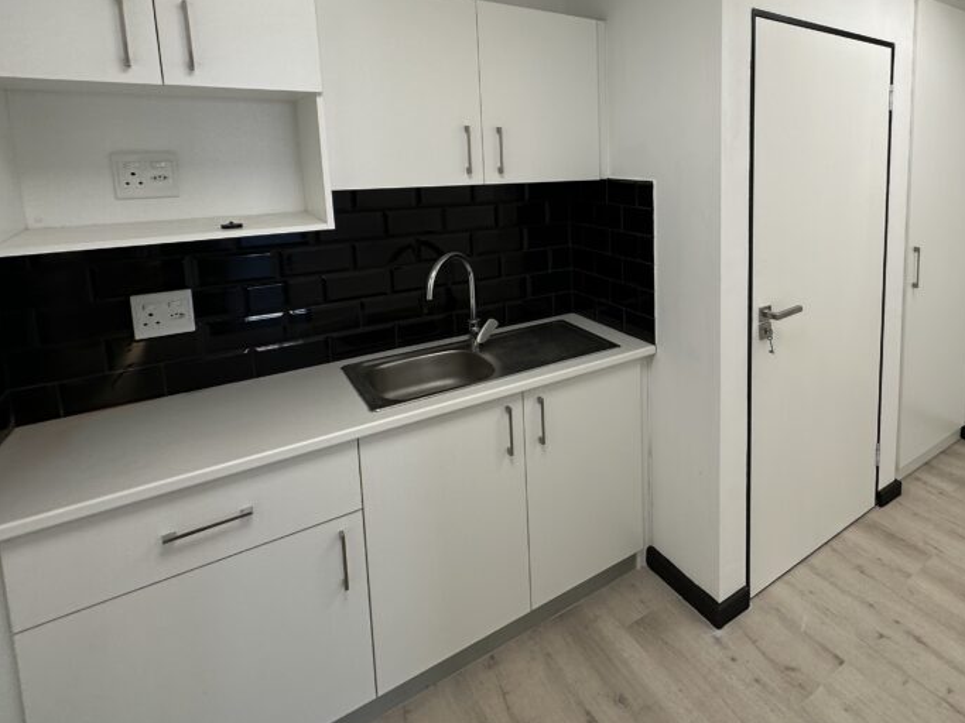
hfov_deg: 73.5
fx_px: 585
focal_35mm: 21
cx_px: 722
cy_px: 217
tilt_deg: -7.8
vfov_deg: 61.2
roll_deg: -0.5
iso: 40
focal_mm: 2.22
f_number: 2.2
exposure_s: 1/102
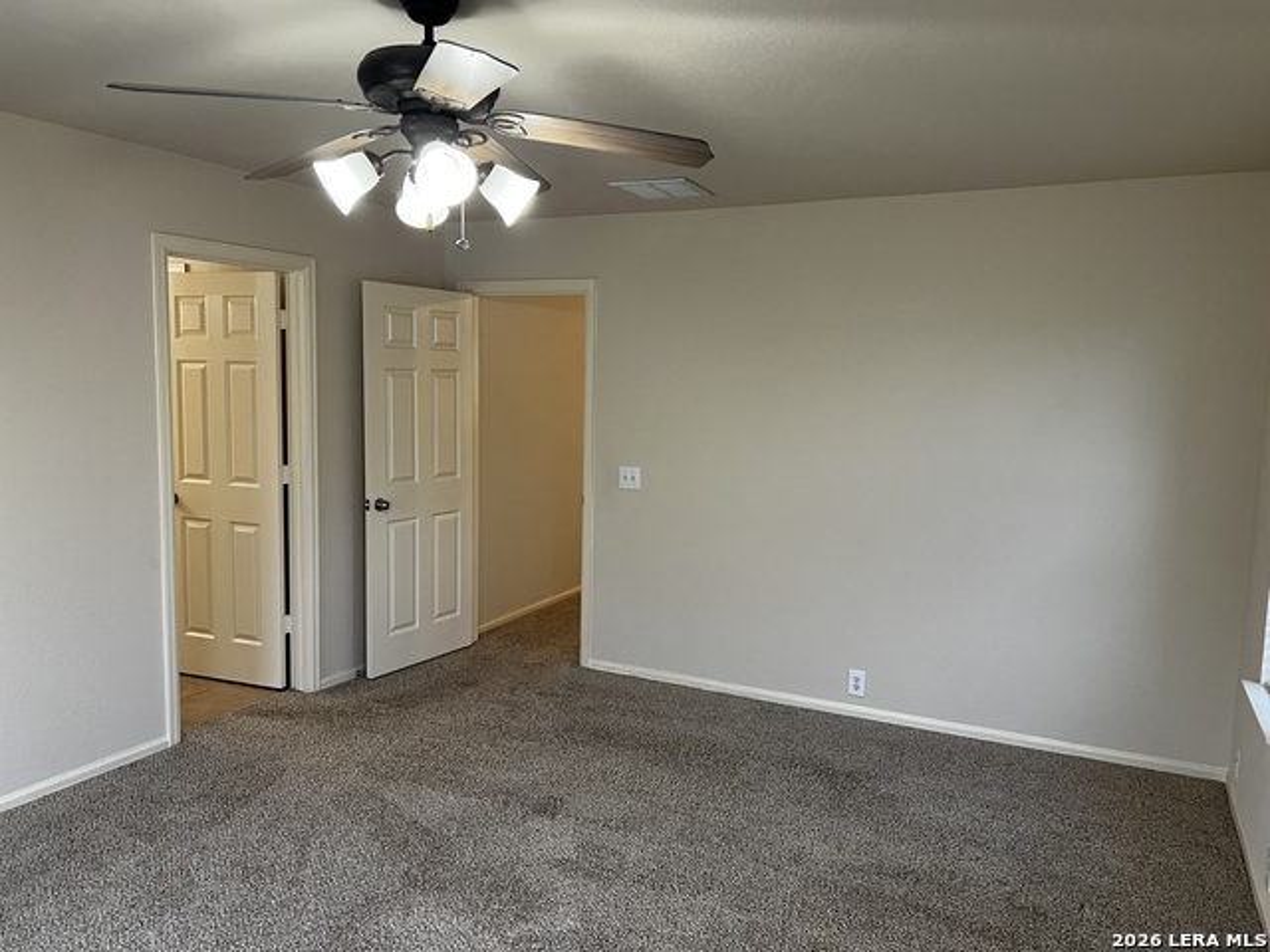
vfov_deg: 53.1
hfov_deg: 67.3
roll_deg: -0.7
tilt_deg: -6.4
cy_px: 476
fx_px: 954
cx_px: 635
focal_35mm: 26
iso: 80
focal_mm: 5.7
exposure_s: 1/60
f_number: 1.5
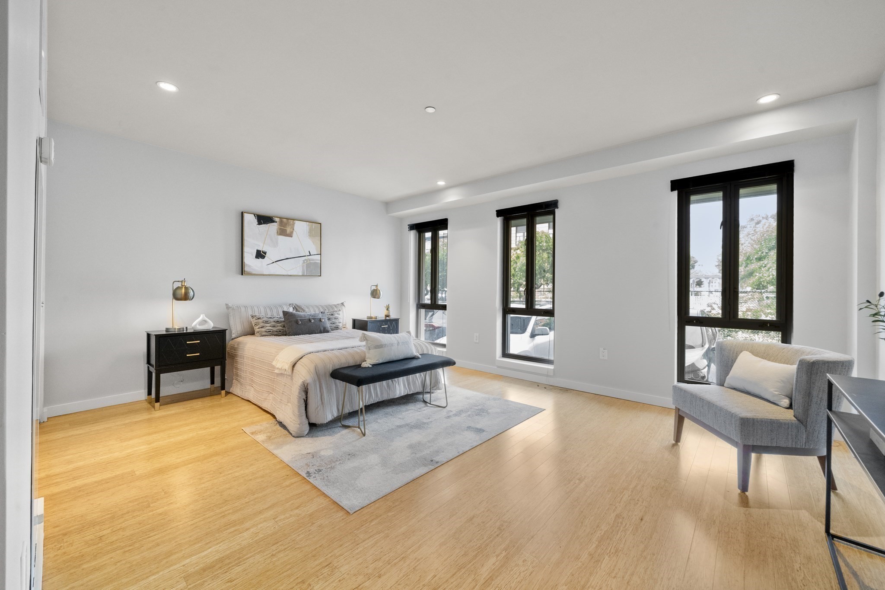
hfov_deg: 104.3
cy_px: 295
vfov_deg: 81.2
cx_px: 442
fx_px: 344
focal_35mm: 14
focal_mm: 14
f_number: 11
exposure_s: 1/6
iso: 800
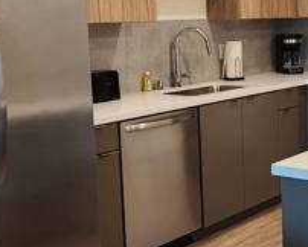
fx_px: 648
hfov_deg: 25.6
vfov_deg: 21.5
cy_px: 81
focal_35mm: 71
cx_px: 294
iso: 320
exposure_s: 1/120
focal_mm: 5.4
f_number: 1.8
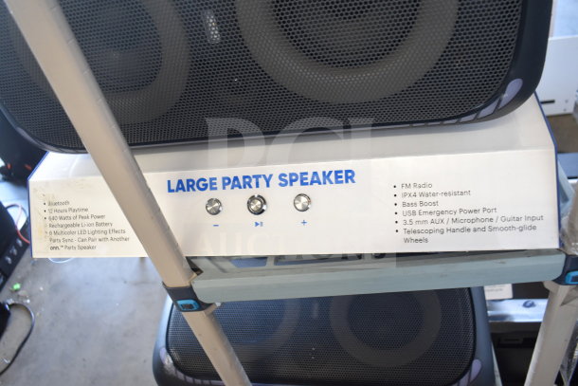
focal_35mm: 30
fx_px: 482
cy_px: 193
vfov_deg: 43.6
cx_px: 289
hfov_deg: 61.9
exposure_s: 1/30
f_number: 3.8
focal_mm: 20
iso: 800
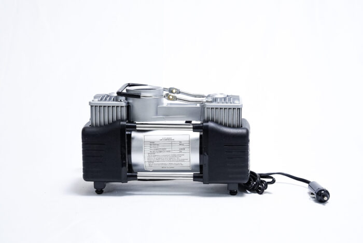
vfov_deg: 21.3
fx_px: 646
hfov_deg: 31.4
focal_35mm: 64
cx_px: 182
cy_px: 122
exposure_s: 1/250
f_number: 8
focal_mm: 64
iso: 3200
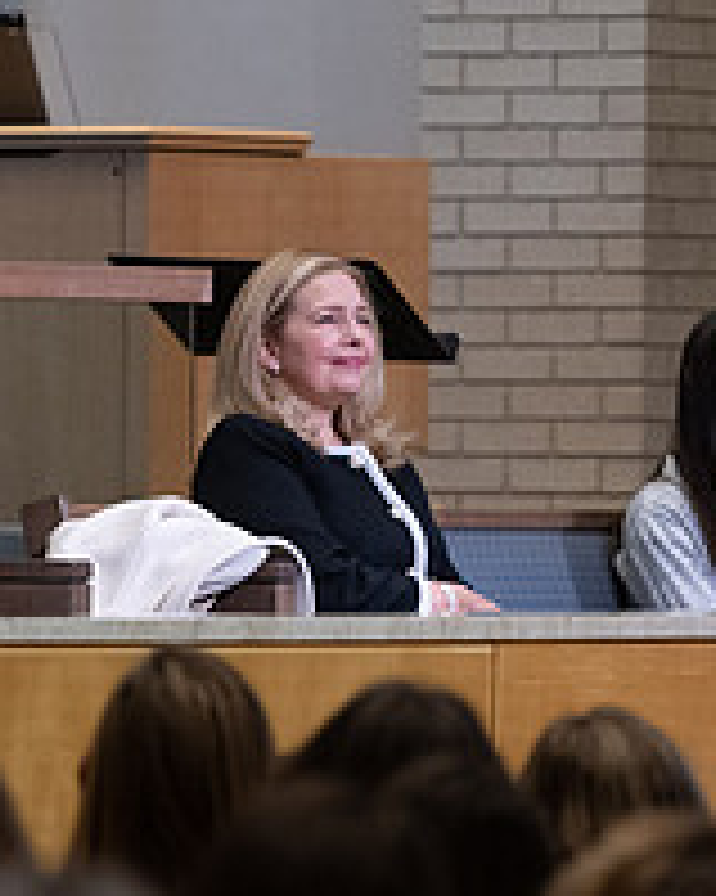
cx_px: 1084
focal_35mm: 501
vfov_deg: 3.9
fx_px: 13281
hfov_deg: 3.1
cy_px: 353
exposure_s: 1/400
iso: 1600
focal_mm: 145
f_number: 3.5
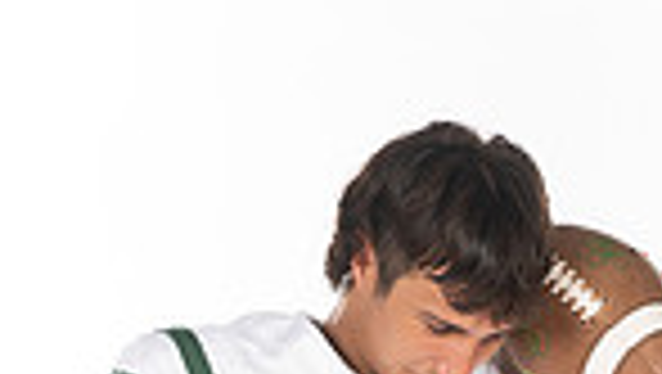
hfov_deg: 12.2
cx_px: 423
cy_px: 969
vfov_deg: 6.5
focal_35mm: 176
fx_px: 3092
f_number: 8
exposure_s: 1/400
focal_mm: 55
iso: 640
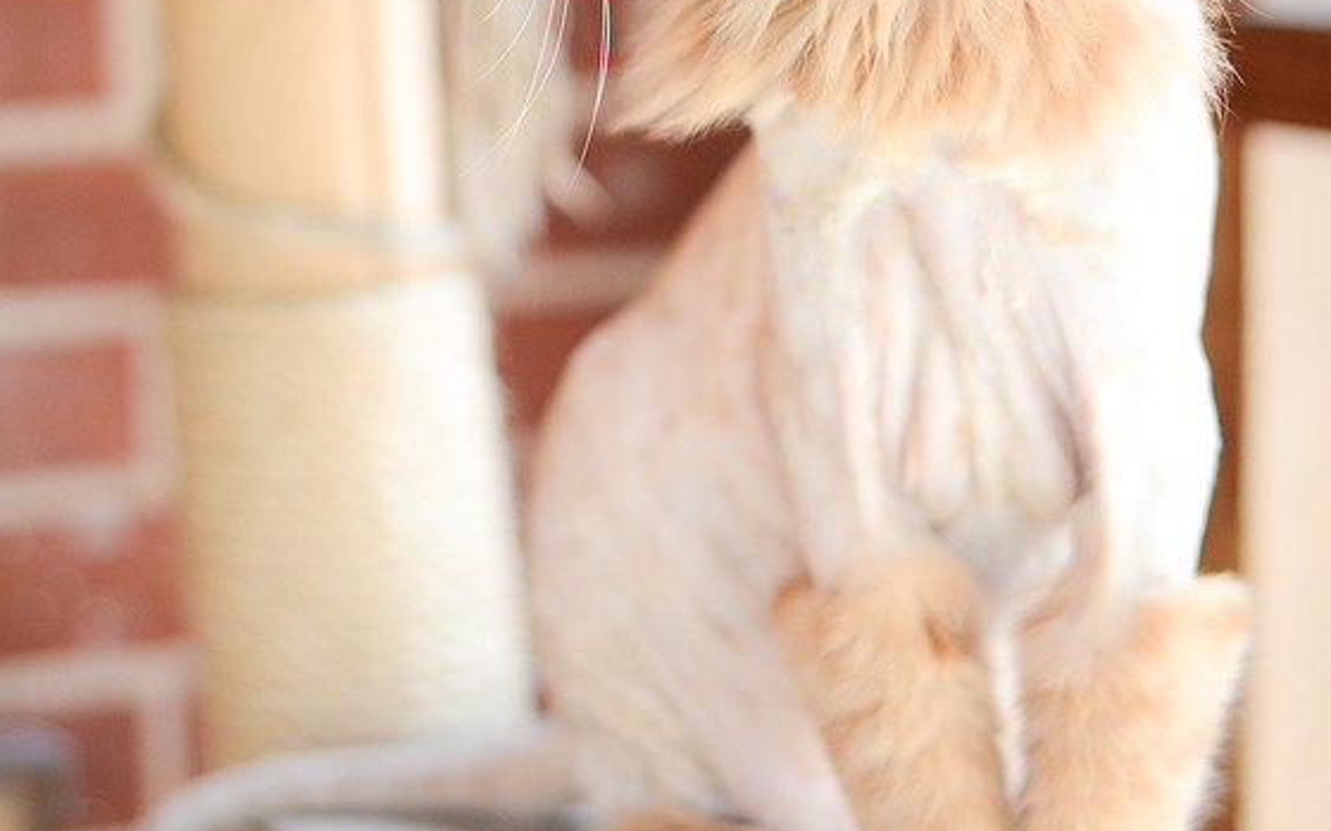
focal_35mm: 116
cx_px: 668
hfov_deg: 18.0
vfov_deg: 11.3
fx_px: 4207
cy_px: 217
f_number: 1.8
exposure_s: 1/800
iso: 500
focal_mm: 50
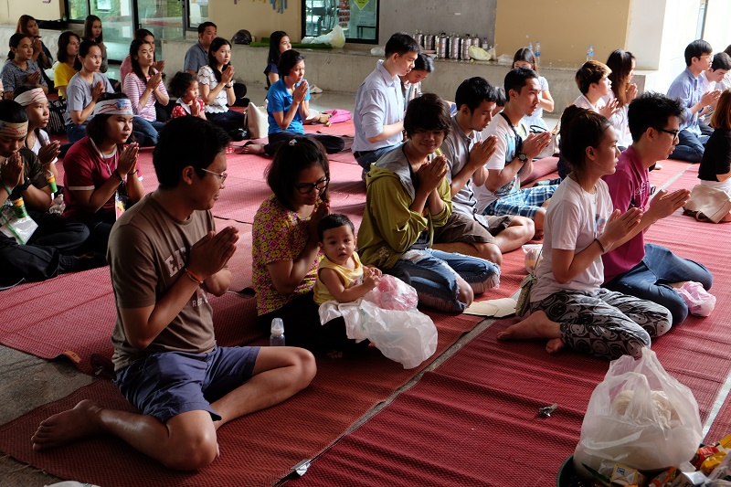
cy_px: 244
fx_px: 873
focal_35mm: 43
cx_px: 366
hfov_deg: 45.4
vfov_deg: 31.2
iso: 640
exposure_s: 1/15
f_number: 5
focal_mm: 28.9
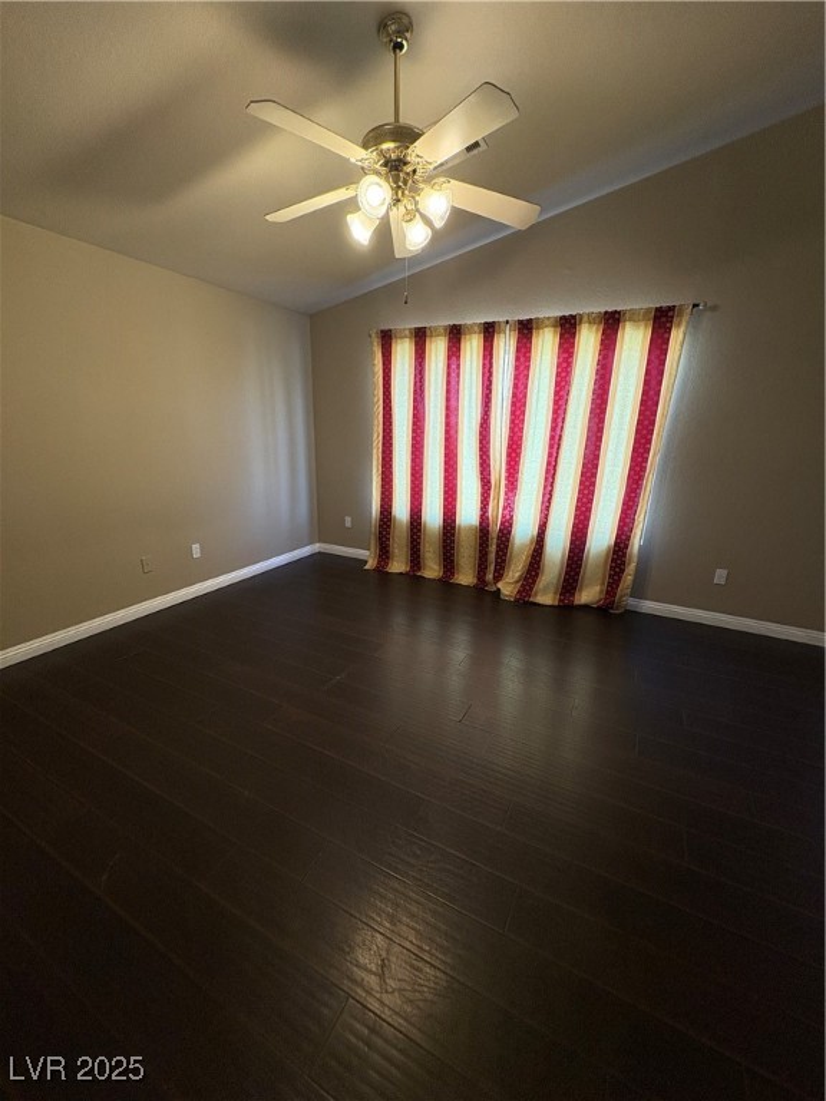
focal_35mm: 14
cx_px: 413
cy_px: 550
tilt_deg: -15.5
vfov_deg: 102.1
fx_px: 445
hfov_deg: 85.7
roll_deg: -0.7
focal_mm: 2.22
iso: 320
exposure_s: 1/120
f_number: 2.2
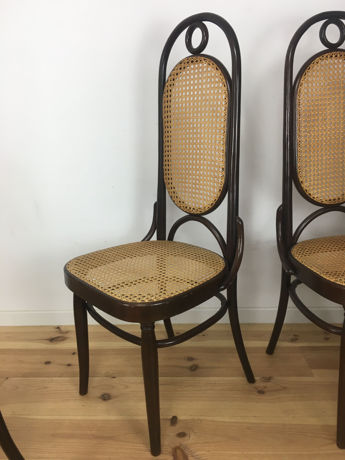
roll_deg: +1.9
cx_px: 172
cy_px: 230
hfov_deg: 48.2
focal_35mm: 29
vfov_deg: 61.7
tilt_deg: -16.9
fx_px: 385
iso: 32
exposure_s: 1/33
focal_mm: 4.15
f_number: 2.2
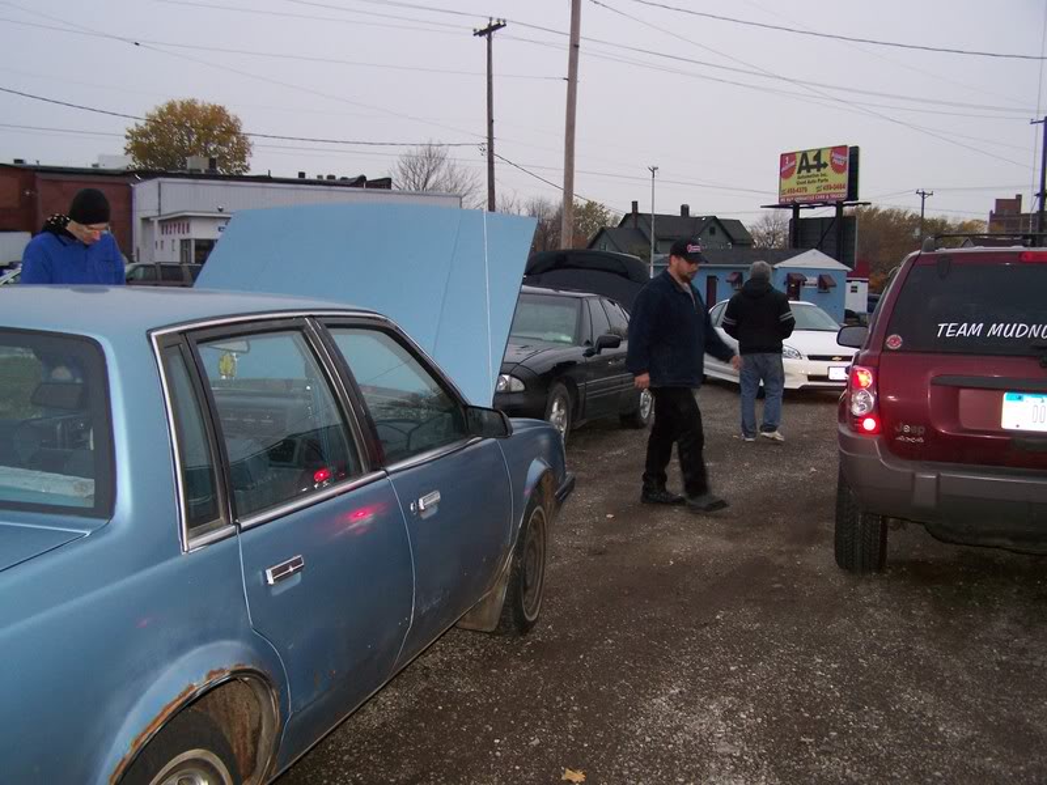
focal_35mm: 38
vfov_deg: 37.7
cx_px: 524
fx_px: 1149
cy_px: 392
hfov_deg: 49.0
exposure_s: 1/60
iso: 160
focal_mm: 6.3
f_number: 2.8
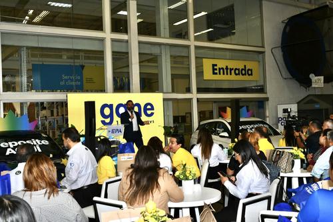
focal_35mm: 40
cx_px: 166
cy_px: 111
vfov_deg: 33.4
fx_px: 370
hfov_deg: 48.5
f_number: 5.6
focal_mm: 27
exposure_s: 1/125
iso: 180
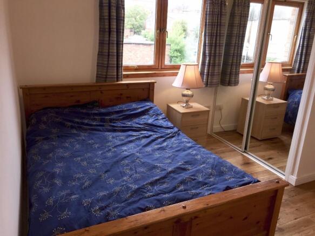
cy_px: 118
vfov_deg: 48.2
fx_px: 264
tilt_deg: -19.4
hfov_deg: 61.7
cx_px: 158
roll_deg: -2.6
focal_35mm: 29
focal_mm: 4.15
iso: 32
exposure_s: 1/37
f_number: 2.2
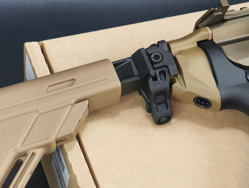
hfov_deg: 13.4
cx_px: 145
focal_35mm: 147
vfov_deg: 10.1
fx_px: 1059
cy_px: 95
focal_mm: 22.48
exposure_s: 1/30
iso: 1776
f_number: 2.67
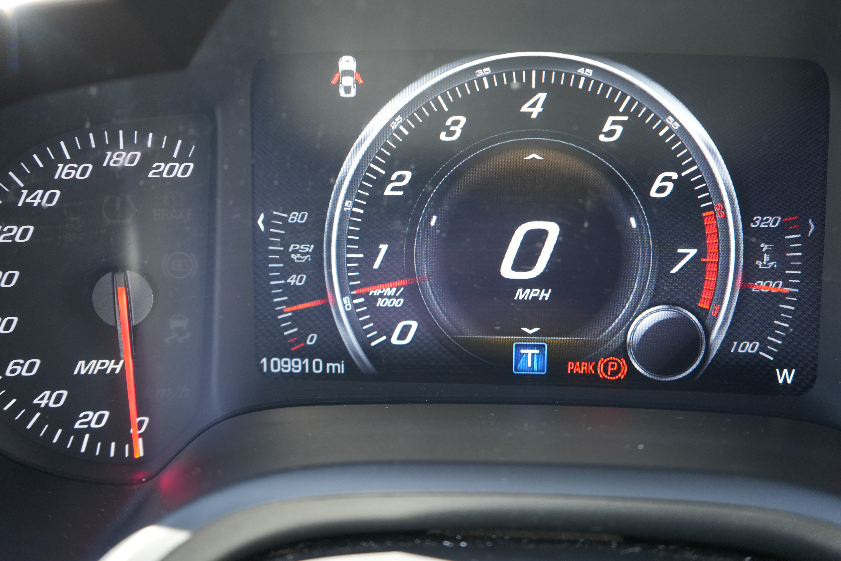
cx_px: 420
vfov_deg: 32.6
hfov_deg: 47.4
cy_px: 280
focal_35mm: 41
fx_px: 958
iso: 1250
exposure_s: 1/160
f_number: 4.5
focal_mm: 41
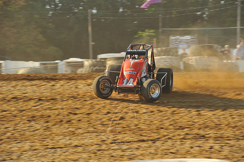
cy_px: 81
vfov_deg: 7.6
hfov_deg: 11.4
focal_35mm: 180
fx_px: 1219
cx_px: 122
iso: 400
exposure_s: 1/320
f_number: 9
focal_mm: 180
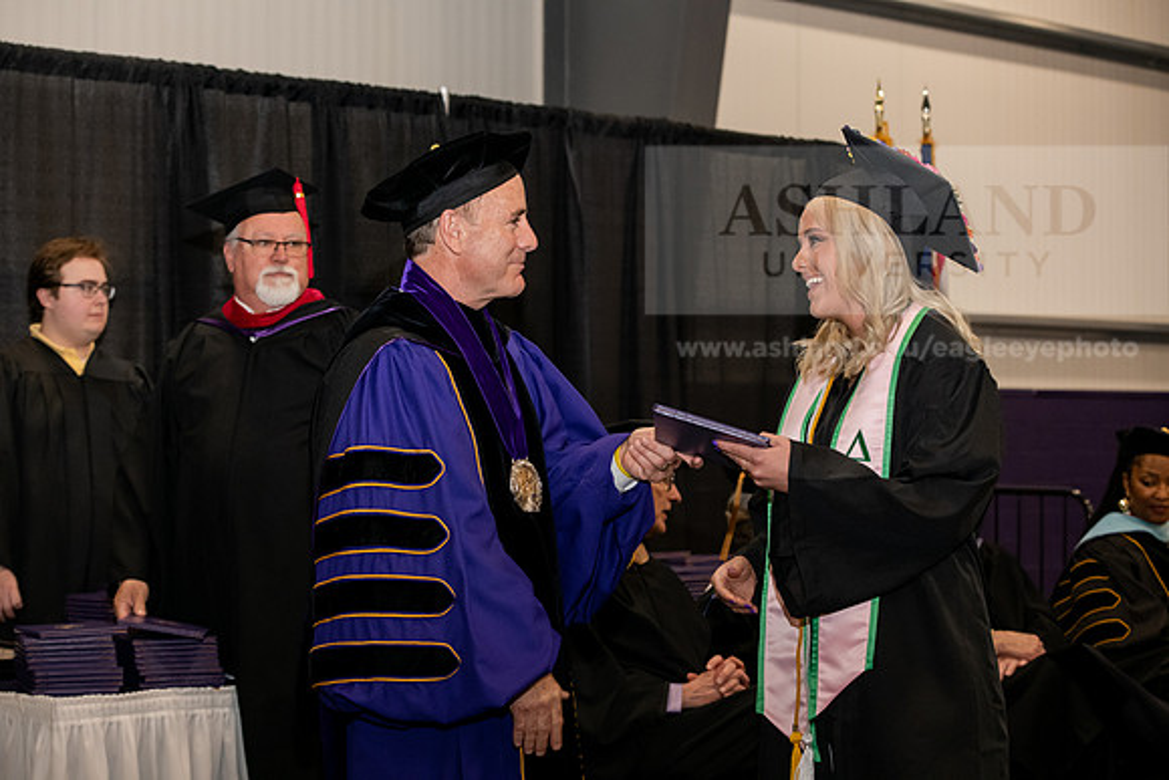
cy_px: 390
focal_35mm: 75
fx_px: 2436
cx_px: 584
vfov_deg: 18.2
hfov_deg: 27.0
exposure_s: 1/200
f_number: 5.6
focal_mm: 75
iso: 2000
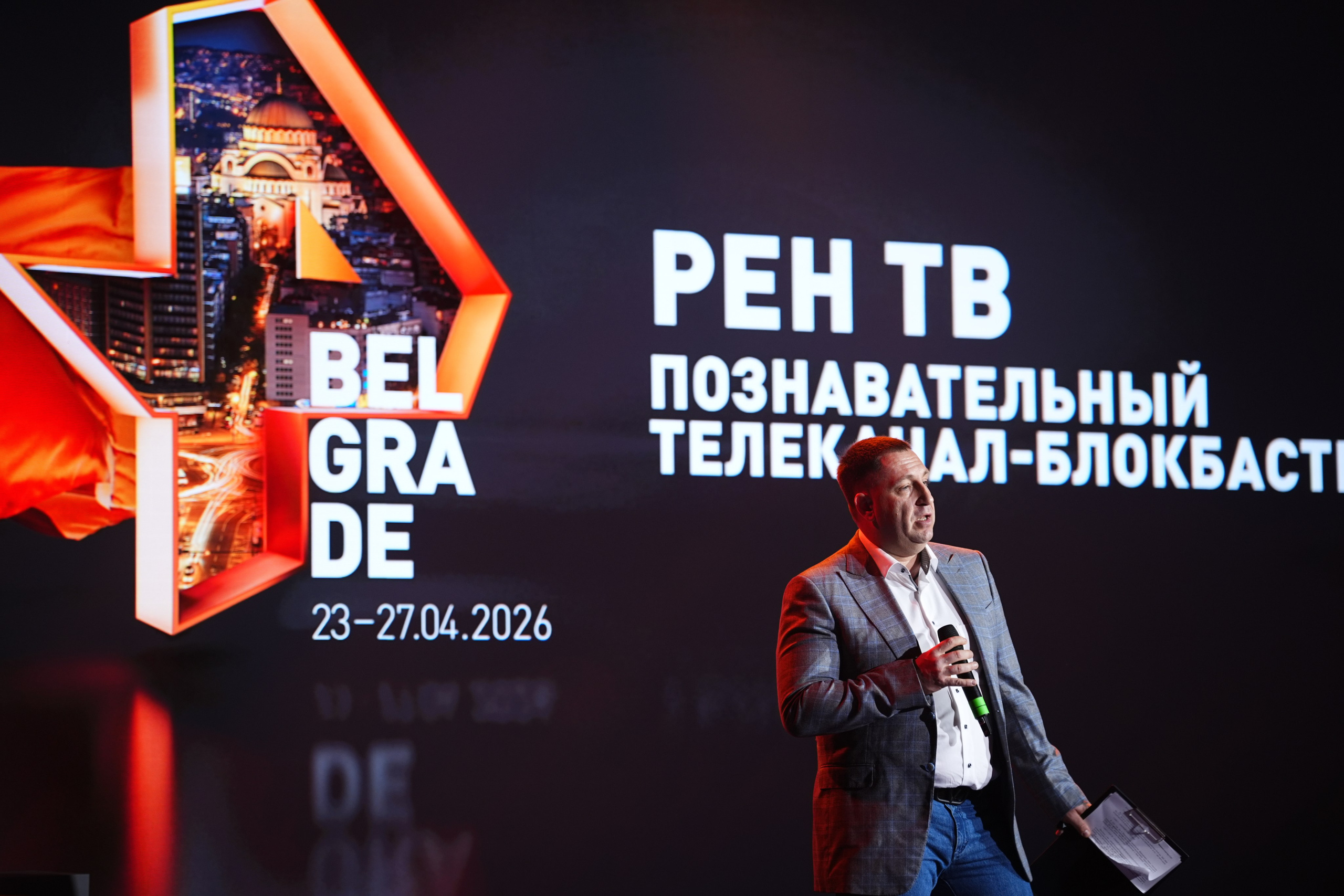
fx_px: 5227
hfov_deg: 14.7
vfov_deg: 9.8
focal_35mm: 140
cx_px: 672
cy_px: 448
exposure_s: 1/200
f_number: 2.8
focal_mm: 140
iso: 640
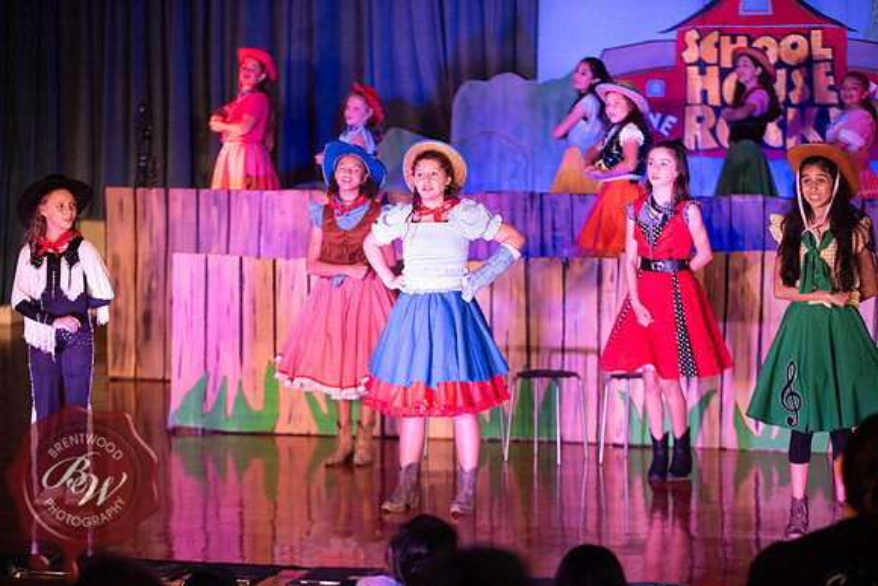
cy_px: 293
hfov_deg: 18.3
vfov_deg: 12.2
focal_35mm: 112
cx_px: 439
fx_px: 2732
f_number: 2.8
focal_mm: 112
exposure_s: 1/125
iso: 640
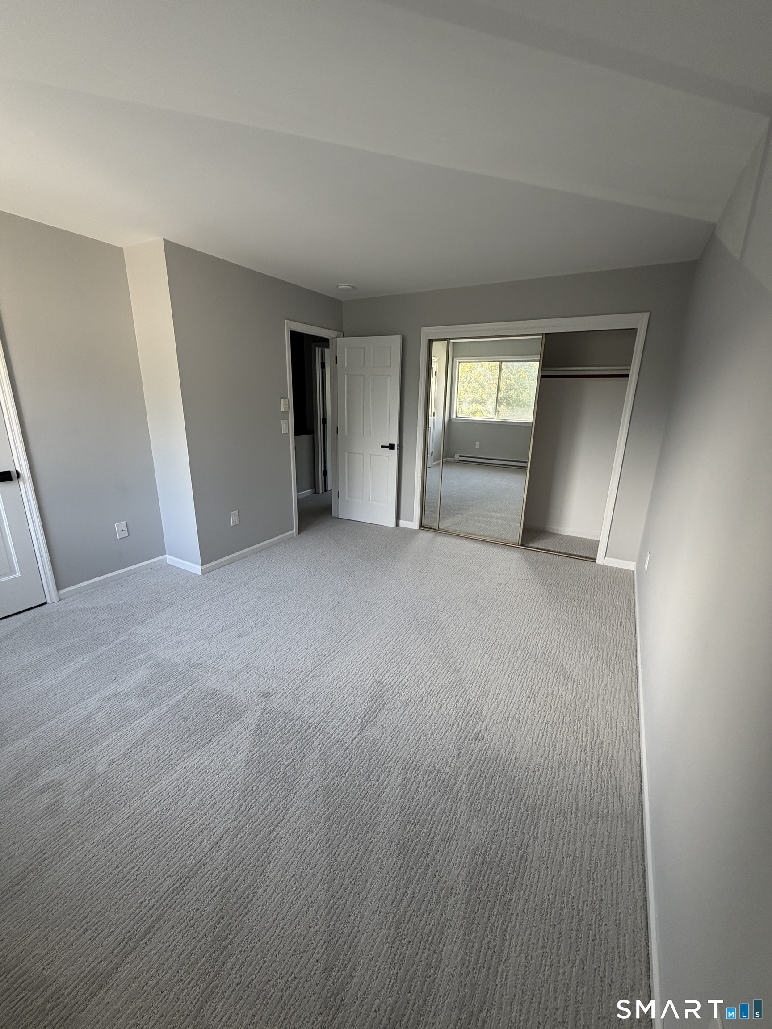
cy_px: 514
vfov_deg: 102.1
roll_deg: -1.2
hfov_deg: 85.7
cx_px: 386
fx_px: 416
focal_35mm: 14
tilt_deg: -14.5
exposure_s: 1/121
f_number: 2.2
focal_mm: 2.22
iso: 125
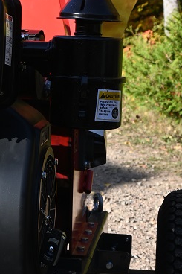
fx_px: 862
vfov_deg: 17.8
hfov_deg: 12.0
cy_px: 35
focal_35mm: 114
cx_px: 26
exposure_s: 1/250
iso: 100
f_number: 5.6
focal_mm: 25
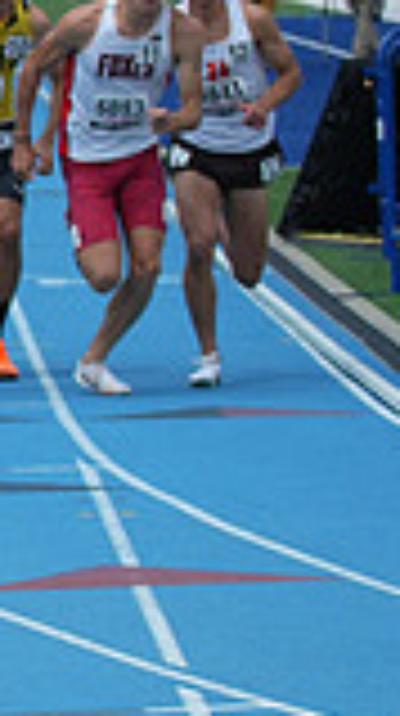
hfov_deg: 3.1
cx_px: -831
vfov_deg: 5.6
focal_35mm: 383
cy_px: 286
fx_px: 7249
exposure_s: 1/2500
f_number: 5.6
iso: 400
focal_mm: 100
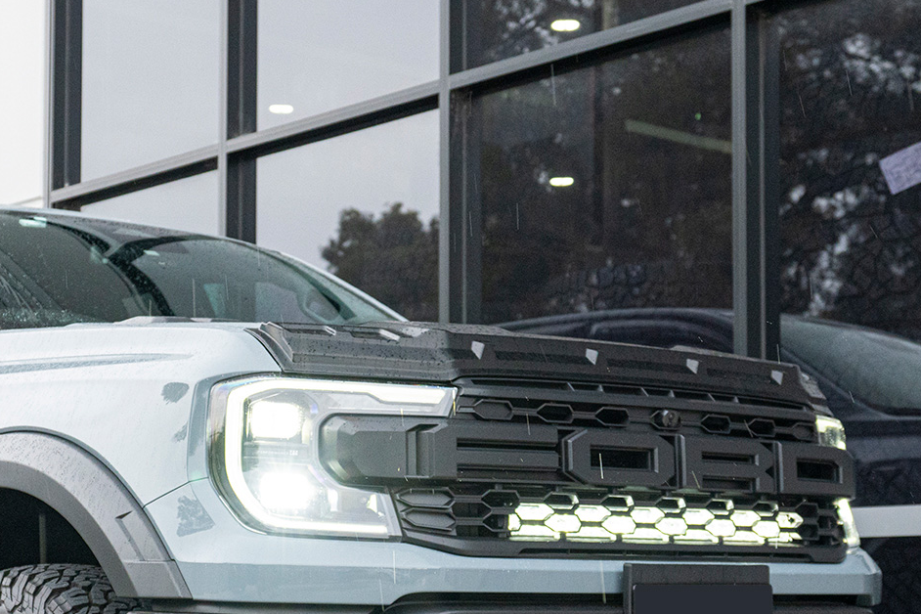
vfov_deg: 20.5
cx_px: 155
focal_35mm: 65
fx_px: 1663
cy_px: 545
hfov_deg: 30.1
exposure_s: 1/160
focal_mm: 34
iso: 1600
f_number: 4
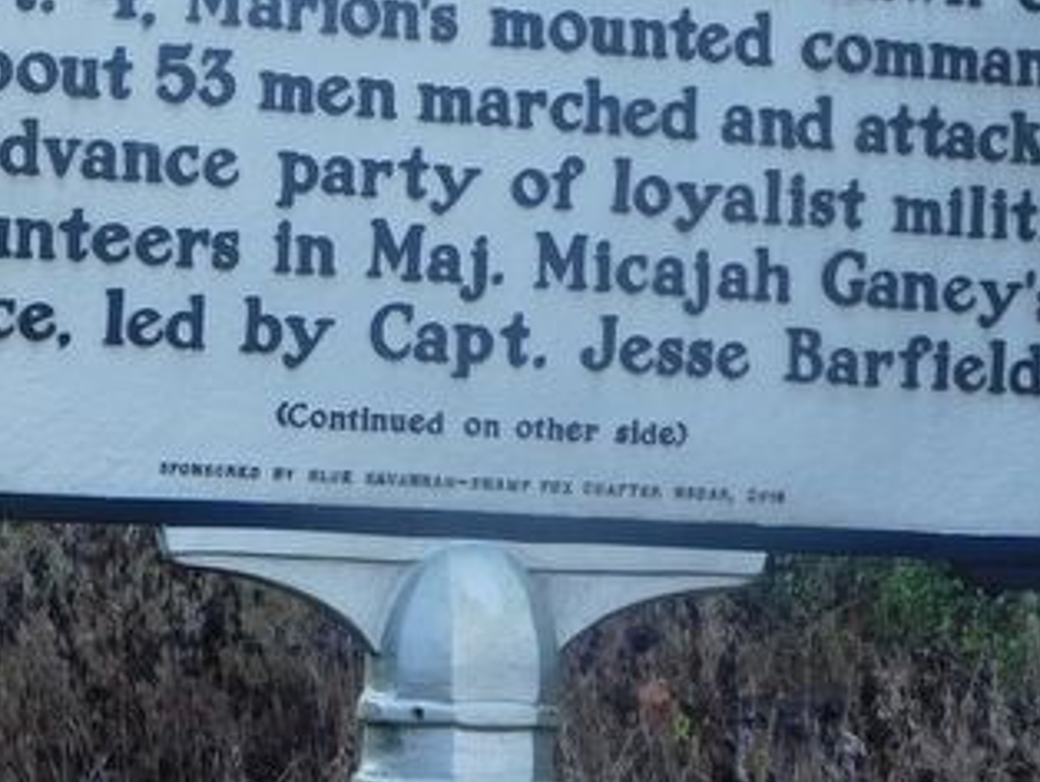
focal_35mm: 168
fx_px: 5051
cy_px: -73
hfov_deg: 11.8
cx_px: 424
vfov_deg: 8.8
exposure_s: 1/30
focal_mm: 11.7
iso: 125
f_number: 4.2
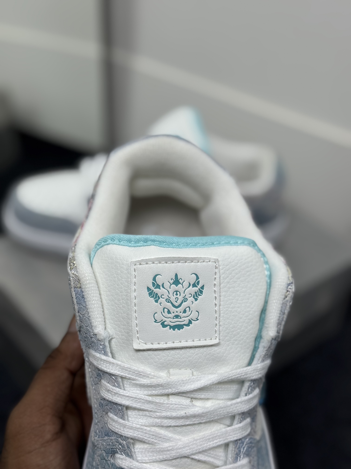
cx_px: 176
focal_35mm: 48
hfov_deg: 30.3
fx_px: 649
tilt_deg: -36.7
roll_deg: -7.8
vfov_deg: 39.7
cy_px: 234
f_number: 1.78
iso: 64
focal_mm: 6.76
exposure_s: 1/354
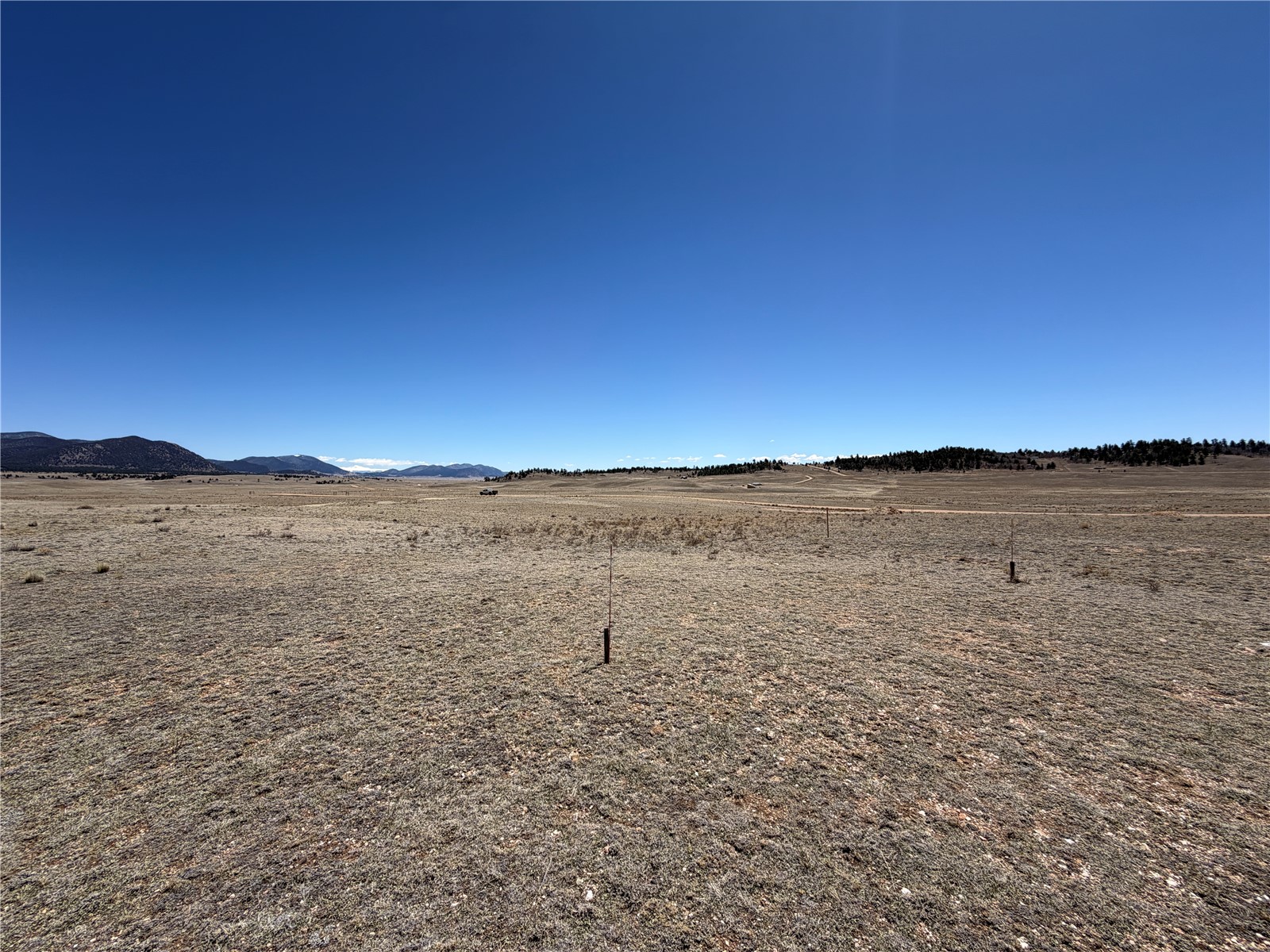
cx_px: 635
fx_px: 514
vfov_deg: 85.7
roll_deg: +1.0
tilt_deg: -0.6
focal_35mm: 14
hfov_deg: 102.1
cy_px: 476
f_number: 2.2
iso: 20
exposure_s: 1/1167
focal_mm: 2.22
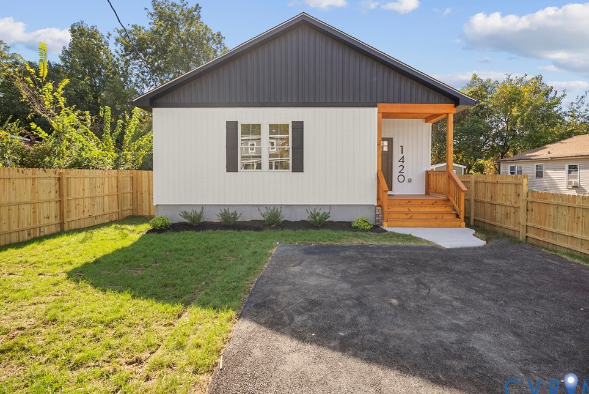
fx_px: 295
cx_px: 306
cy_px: 185
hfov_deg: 89.9
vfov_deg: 67.4
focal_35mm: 18
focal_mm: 16
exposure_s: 1/250
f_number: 4
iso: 125
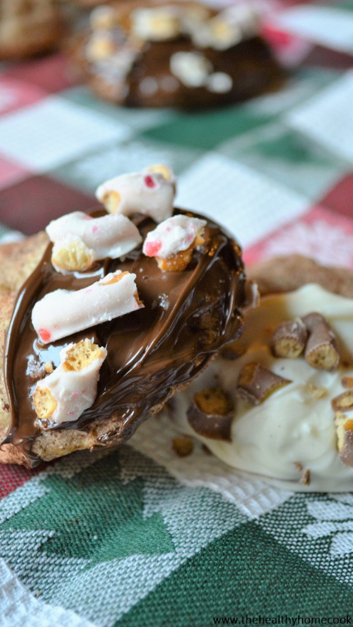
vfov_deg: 34.9
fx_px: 998
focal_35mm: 60
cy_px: 313
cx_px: 179
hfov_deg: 20.1
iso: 800
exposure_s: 1/60
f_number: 5
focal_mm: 38
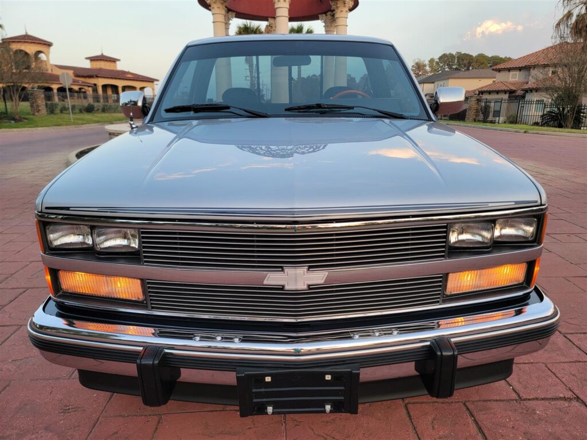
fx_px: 407
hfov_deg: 71.6
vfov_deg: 56.8
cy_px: 220
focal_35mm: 24
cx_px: 294
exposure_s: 1/120
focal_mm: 6.7
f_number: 1.8
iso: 40
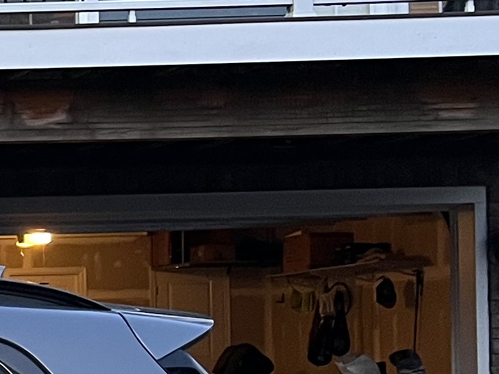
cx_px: -679
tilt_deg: +0.0
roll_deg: +0.9
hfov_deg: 12.2
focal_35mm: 131
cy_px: 358
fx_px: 1888
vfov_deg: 11.2
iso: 125
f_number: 1.5
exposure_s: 1/59
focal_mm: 5.7
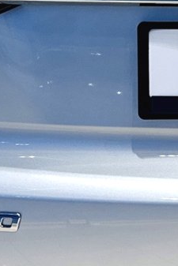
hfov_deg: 9.0
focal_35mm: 142
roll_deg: -0.2
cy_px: 89
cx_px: 376
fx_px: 1052
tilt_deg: -10.9
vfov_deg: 14.4
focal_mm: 6.86
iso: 200
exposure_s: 1/100
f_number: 1.78
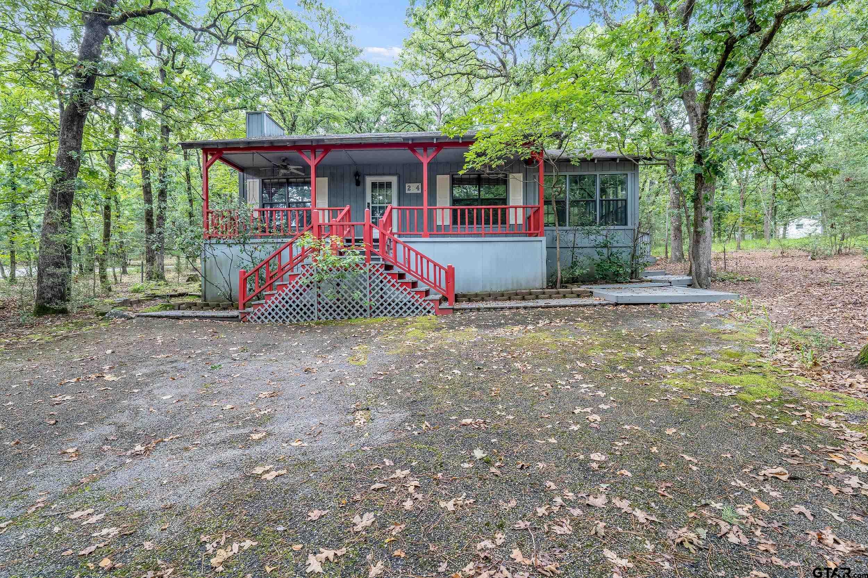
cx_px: 434
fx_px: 386
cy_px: 289
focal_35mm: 16
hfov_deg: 96.7
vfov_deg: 73.8
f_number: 8
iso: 800
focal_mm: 16
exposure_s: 1/13
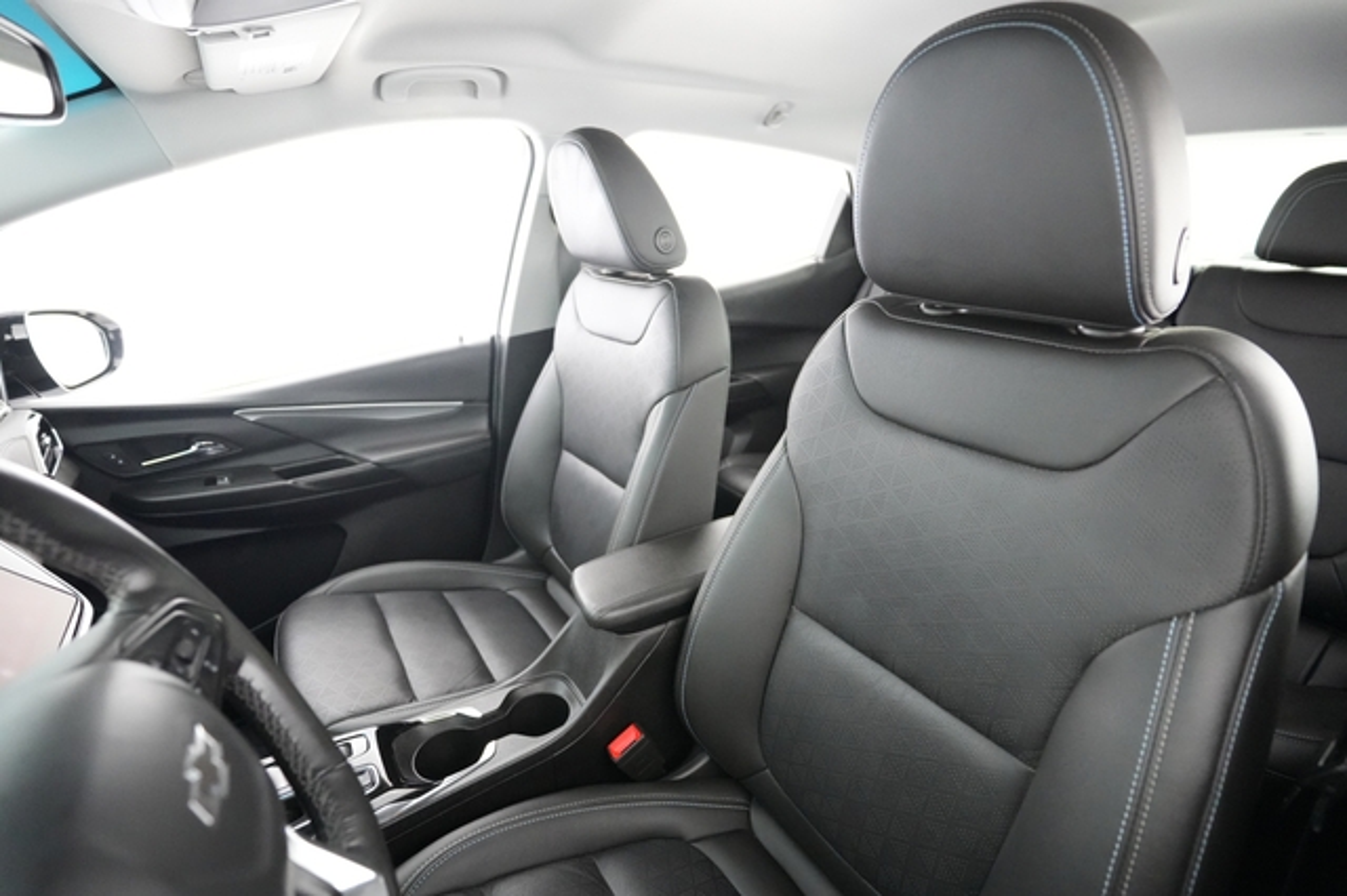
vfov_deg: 70.4
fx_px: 636
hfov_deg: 93.3
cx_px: 674
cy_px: 448
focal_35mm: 17
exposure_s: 1/40
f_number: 2.8
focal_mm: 17
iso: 12800
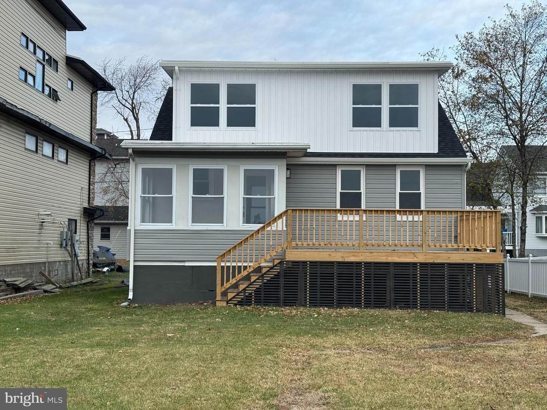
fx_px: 758
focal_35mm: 48
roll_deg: -1.3
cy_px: 205
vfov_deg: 30.3
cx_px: 274
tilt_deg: +2.0
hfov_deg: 39.7
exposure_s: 1/1133
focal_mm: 6.76
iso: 64
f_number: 1.78
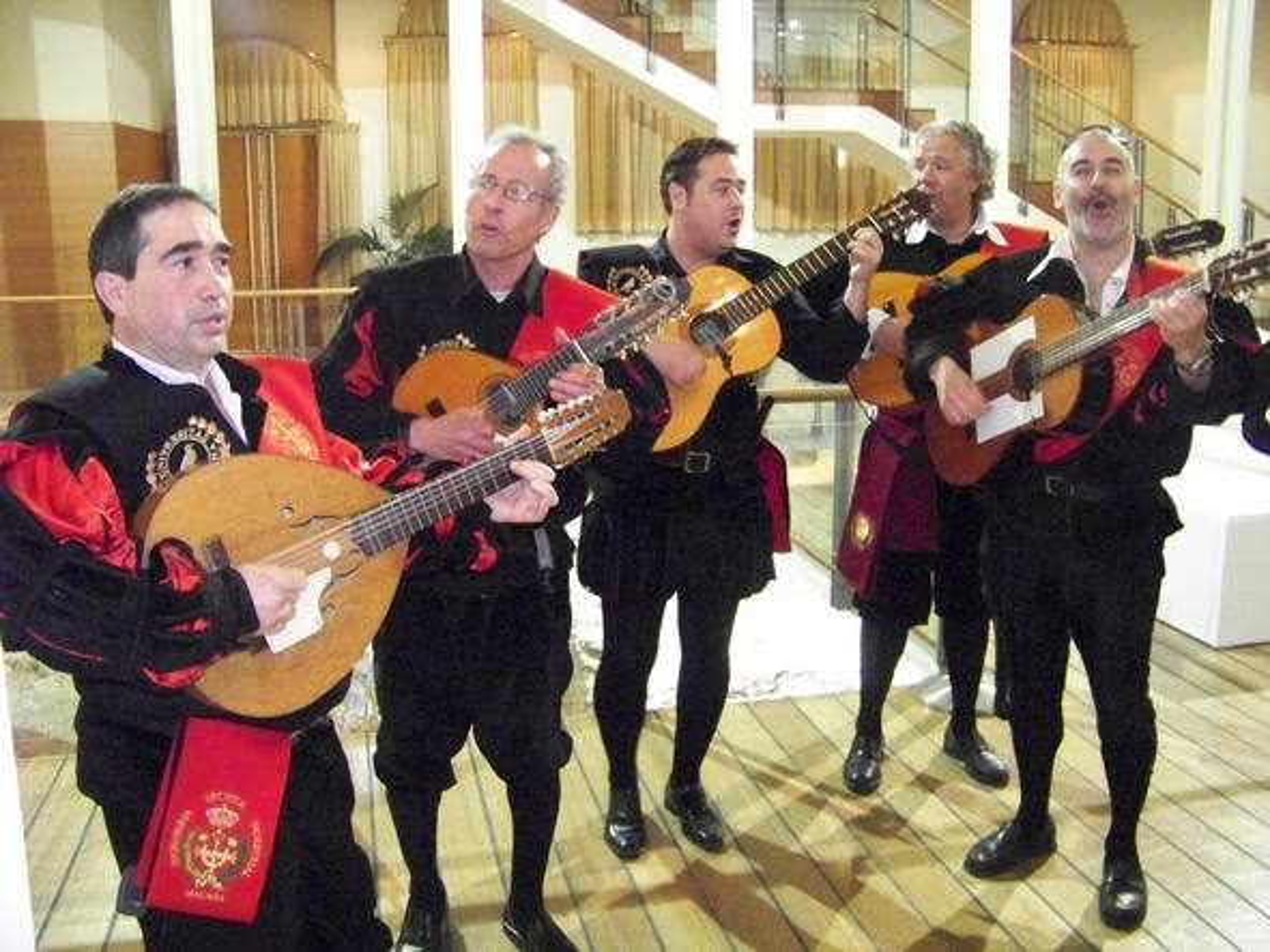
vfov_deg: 39.6
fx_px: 1321
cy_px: 476
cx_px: 635
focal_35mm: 36
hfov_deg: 51.4
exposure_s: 1/30
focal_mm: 5.85
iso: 1600
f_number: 2.8
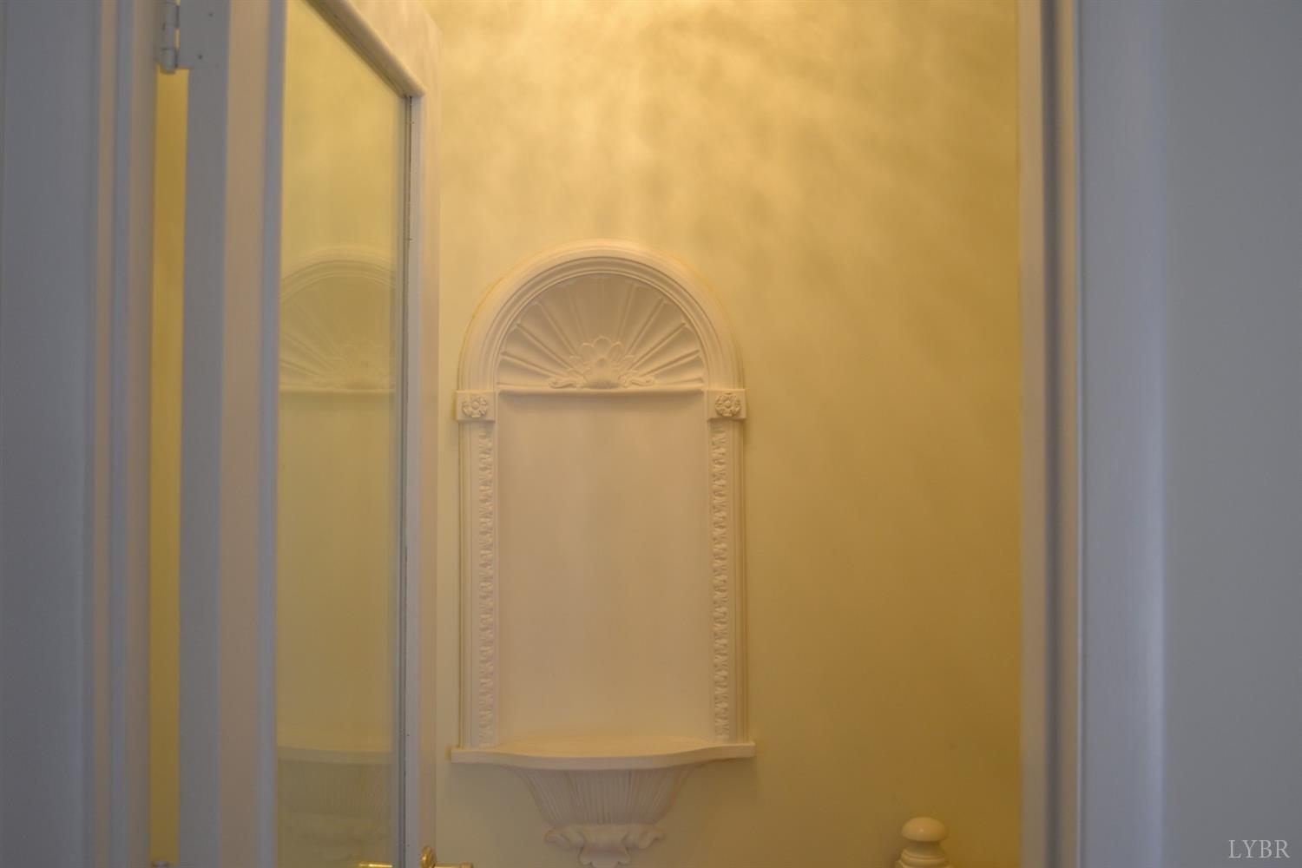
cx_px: 651
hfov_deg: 53.1
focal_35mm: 36
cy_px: 434
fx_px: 1302
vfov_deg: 36.9
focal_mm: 24
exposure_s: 1/60
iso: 400
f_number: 4
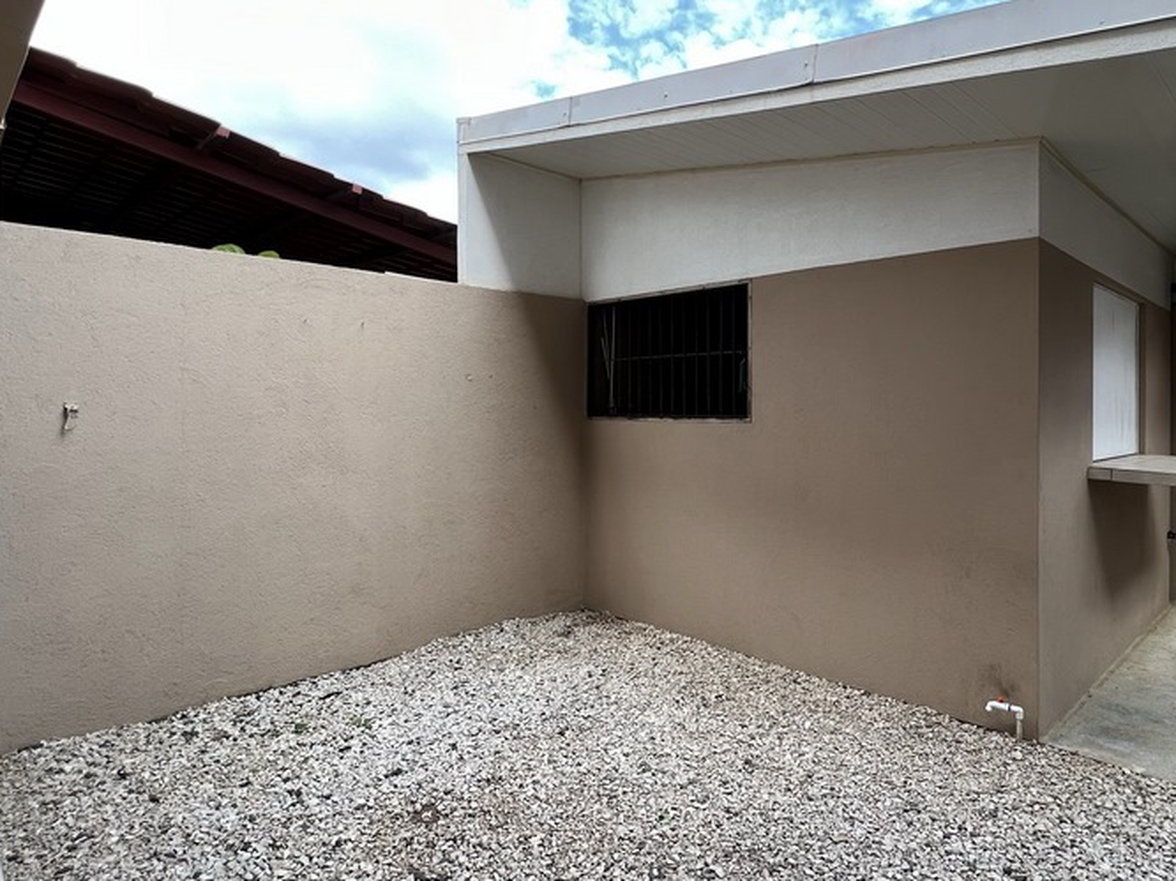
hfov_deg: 80.7
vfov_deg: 65.9
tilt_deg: -0.4
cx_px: 710
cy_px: 410
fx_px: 679
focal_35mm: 20
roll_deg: +0.2
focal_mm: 1.57
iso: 32
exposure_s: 1/197
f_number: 1.8
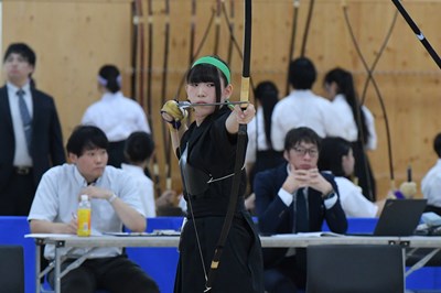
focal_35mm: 400
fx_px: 4896
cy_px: 146
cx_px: 220
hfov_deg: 5.2
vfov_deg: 3.4
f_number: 5.6
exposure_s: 1/500
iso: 6400
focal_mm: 200
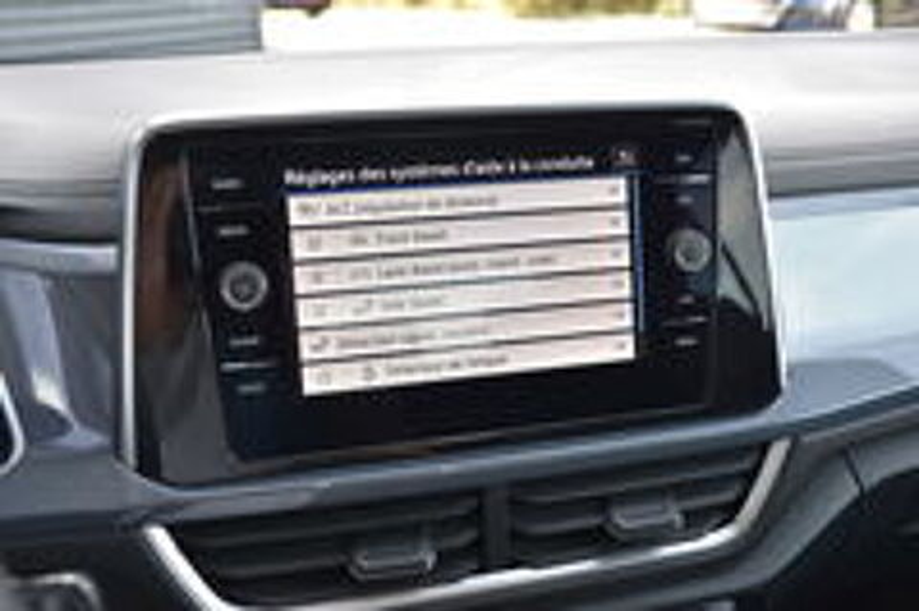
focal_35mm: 39
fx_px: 995
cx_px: 460
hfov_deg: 49.6
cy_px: 306
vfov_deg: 34.1
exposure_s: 1/80
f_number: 4.5
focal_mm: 26
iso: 400
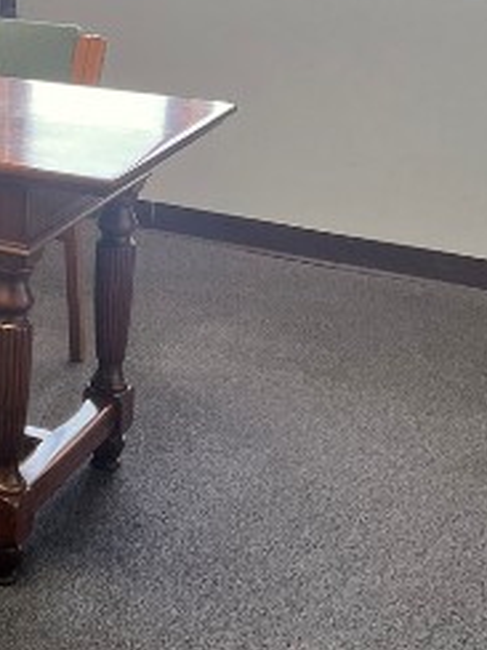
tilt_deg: -9.6
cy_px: 85
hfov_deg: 17.0
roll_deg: +0.6
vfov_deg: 23.3
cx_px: -133
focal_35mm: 82
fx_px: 1538
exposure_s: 1/120
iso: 80
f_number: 1.5
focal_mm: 5.7
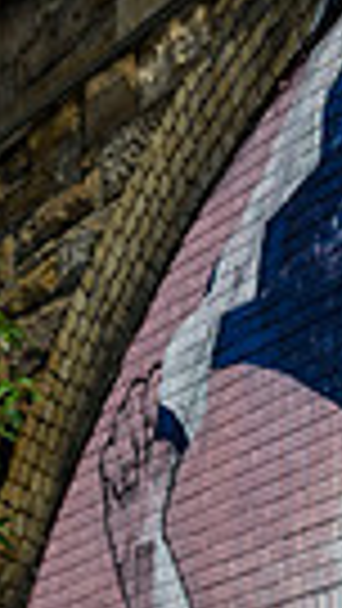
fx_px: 1740
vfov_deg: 19.1
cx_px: 1044
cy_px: 637
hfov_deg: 9.0
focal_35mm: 108
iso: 200
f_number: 7.1
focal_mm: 24
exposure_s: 1/1000
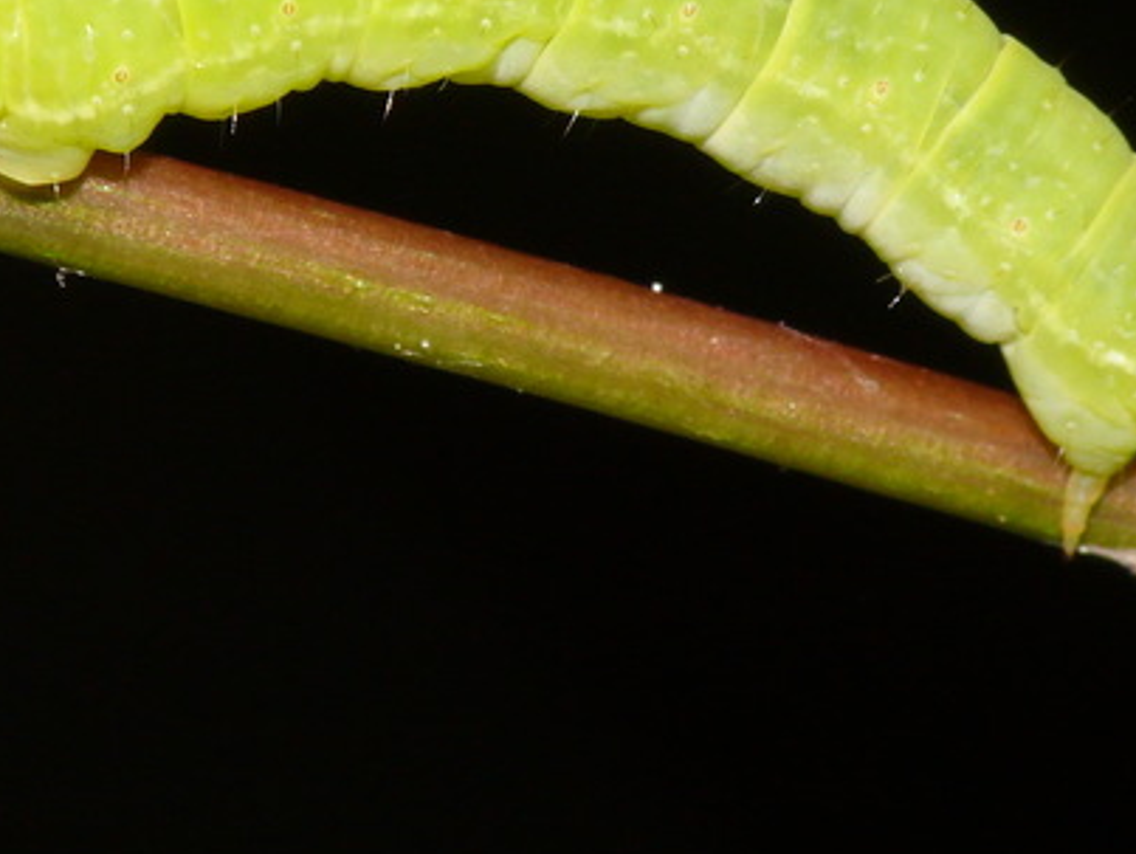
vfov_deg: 2.6
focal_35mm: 573
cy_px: 82
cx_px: 557
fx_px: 18821
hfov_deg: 3.5
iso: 200
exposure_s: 1/640
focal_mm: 57.2
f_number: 11
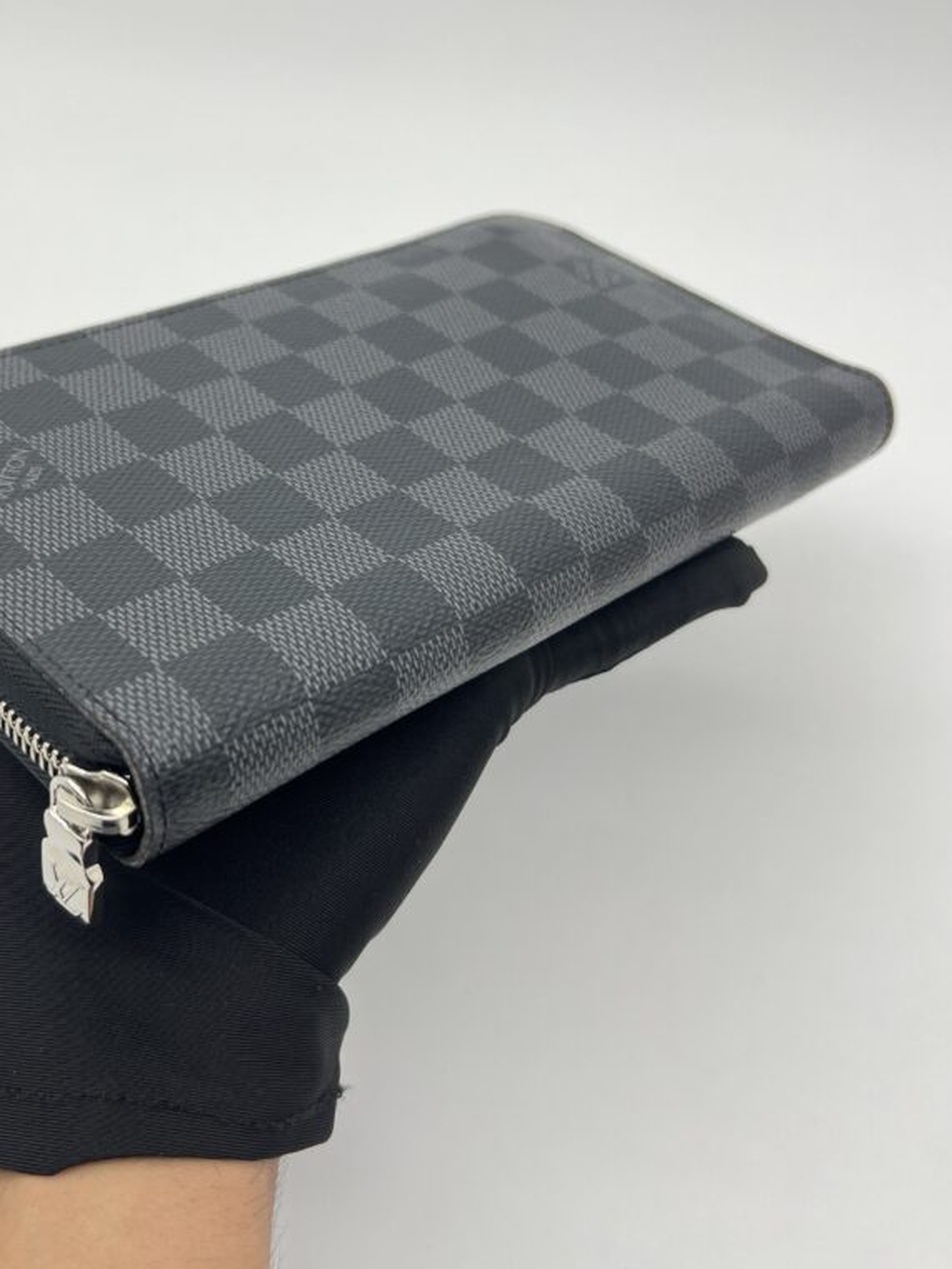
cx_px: 333
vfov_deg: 52.4
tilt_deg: -44.1
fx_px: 1283
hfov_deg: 40.3
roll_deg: -2.2
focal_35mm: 35
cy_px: 527
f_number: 1.5
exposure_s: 1/100
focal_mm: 5.7
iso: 40
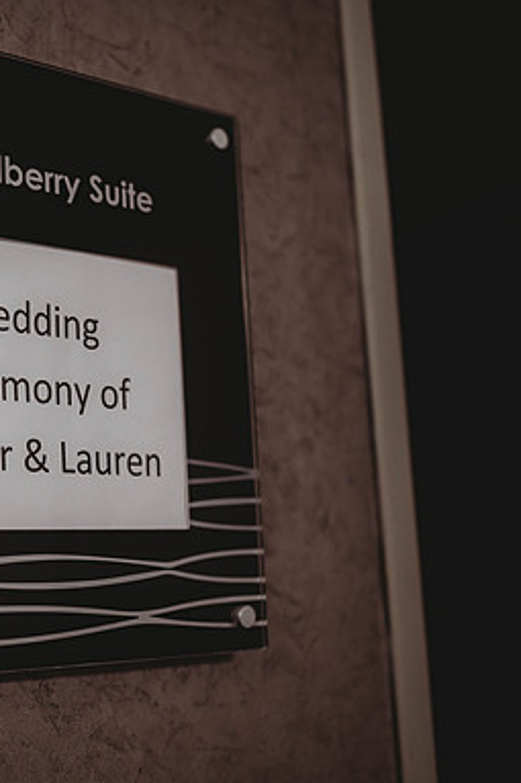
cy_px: 393
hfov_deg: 24.3
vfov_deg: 37.5
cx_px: -4
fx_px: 1151
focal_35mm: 53
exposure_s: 1/125
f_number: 1.8
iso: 800
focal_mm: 35
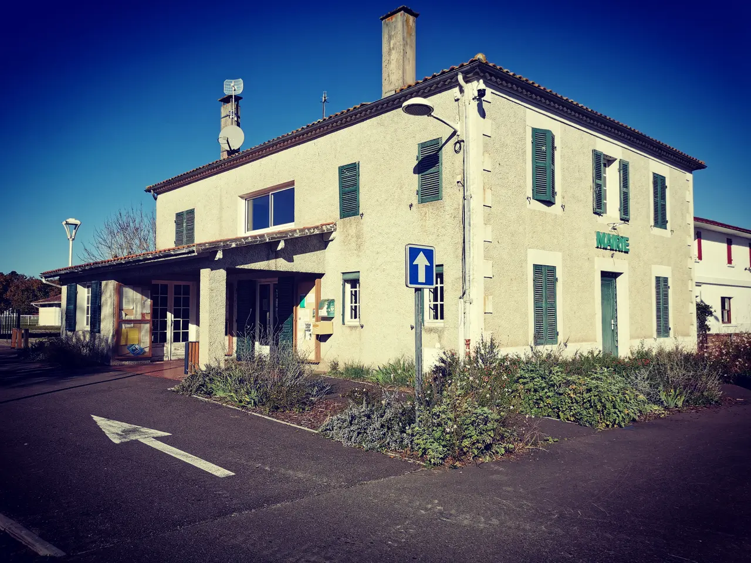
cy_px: 282
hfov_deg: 65.3
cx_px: 376
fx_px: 586
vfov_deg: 51.4
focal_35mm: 27
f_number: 1.8
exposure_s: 1/4274
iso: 50
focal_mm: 5.58
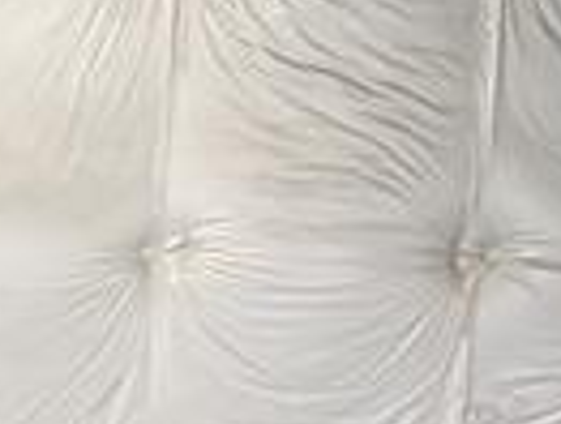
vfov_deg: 9.6
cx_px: -754
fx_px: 2454
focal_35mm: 151
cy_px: 660
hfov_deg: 11.1
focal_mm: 3.3
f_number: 2.4
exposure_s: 1/30
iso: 80
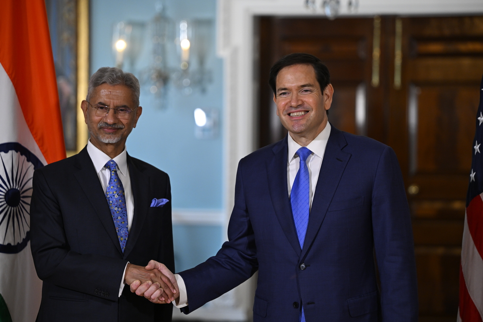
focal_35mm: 125
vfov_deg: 11.0
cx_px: 242
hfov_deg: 16.4
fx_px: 1677
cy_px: 161
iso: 1600
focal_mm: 125
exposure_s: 1/400
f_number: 2.8
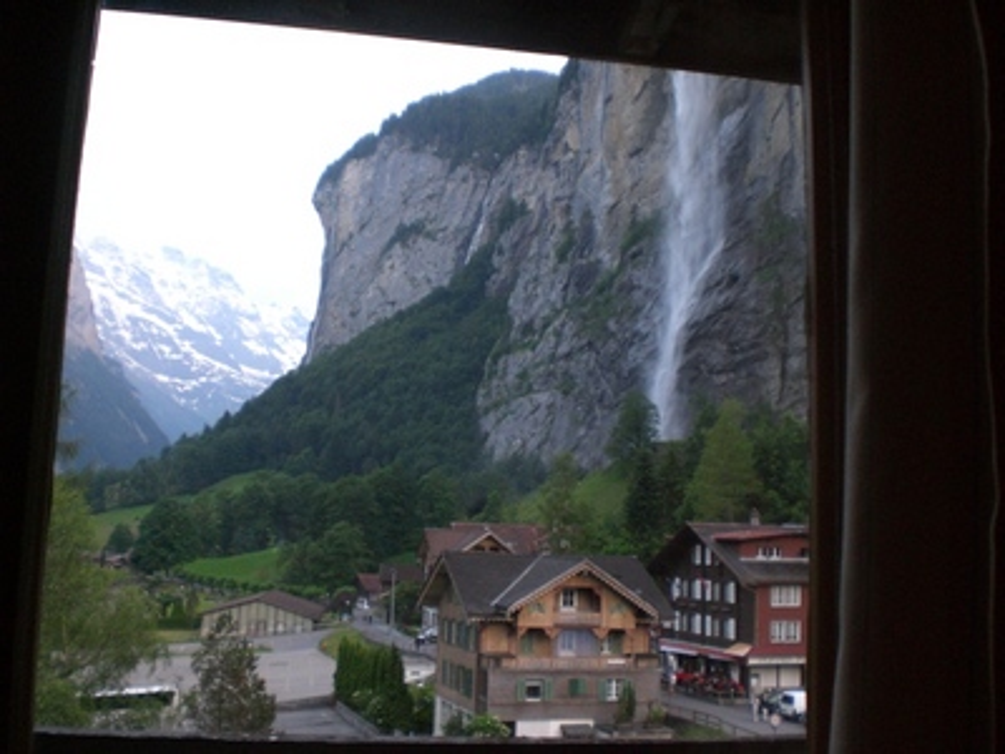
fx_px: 1103
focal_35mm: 38
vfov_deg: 37.7
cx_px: 502
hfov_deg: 49.0
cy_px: 377
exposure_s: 1/40
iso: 200
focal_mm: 6.3
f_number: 3.1
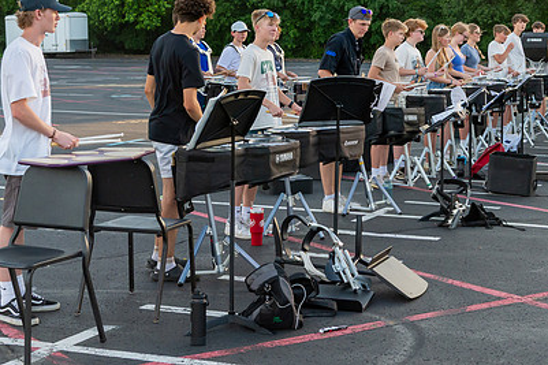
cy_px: 74
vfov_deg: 17.3
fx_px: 1187
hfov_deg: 25.9
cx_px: 365
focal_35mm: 78
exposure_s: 1/1000
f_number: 6.3
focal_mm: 46
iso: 1250
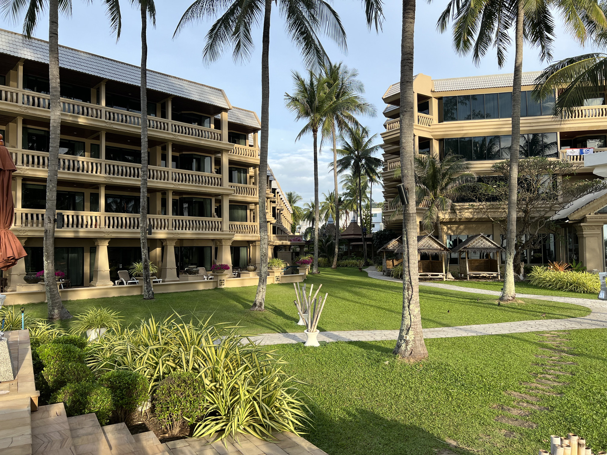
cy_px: 228
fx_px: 456
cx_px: 304
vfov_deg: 53.1
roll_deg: +1.0
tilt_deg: +2.5
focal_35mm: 26
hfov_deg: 67.3
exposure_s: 1/1597
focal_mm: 5.7
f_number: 1.5
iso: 50
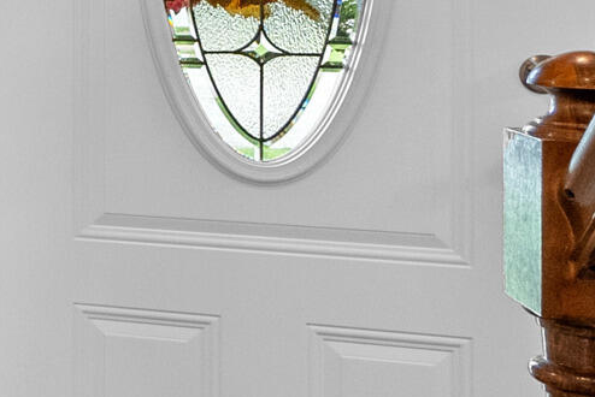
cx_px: -617
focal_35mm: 81
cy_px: -16
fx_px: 1339
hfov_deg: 17.4
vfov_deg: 16.5
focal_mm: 16
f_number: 11
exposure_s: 1/5
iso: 2500
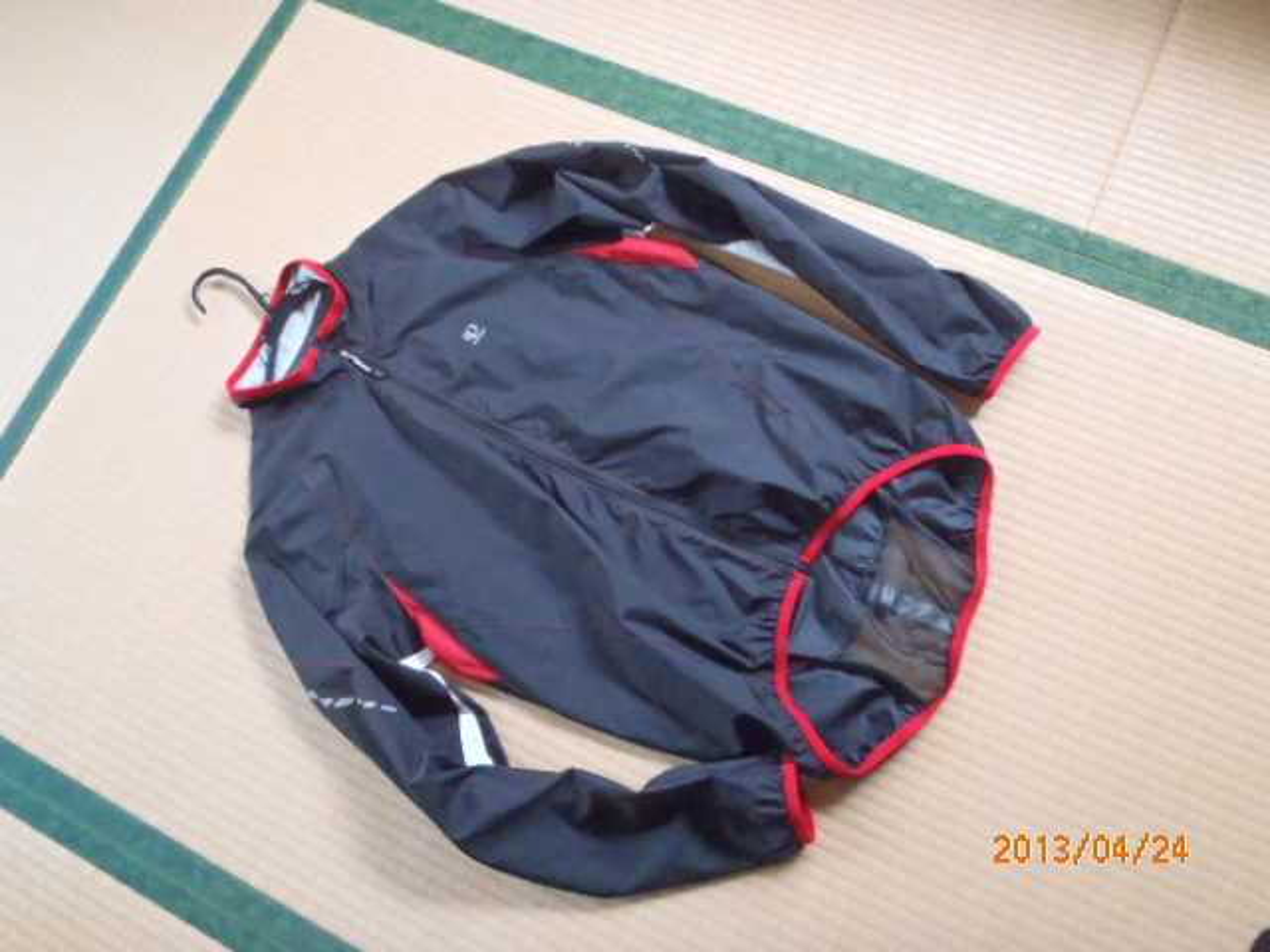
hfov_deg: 63.4
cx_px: 635
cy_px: 476
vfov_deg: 49.7
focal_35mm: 28
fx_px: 1027
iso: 800
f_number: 3.5
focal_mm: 5
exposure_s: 1/50
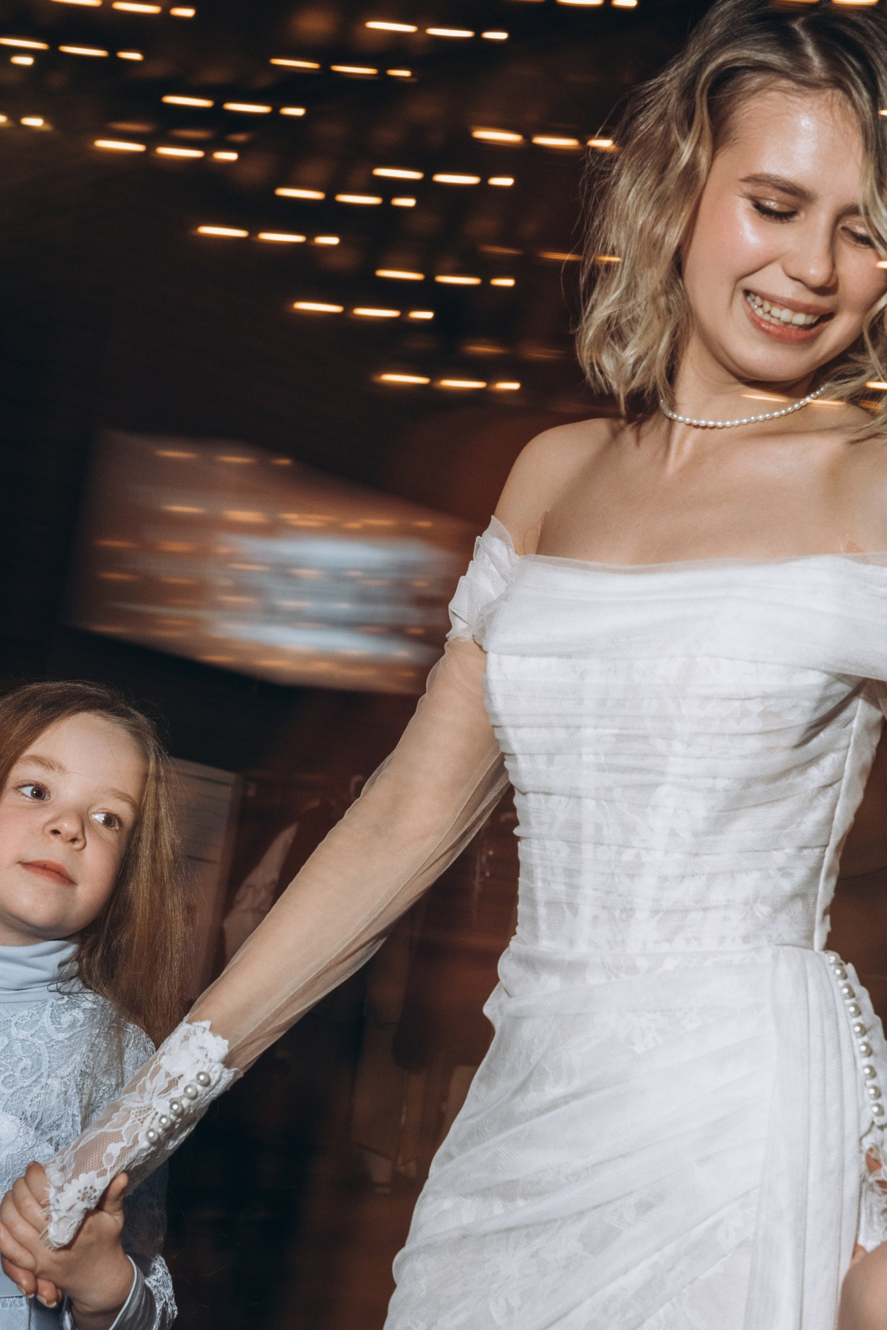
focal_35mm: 62
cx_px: 595
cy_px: 752
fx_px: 2292
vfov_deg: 32.3
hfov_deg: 21.8
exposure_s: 1/40
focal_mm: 32
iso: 640
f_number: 5.6
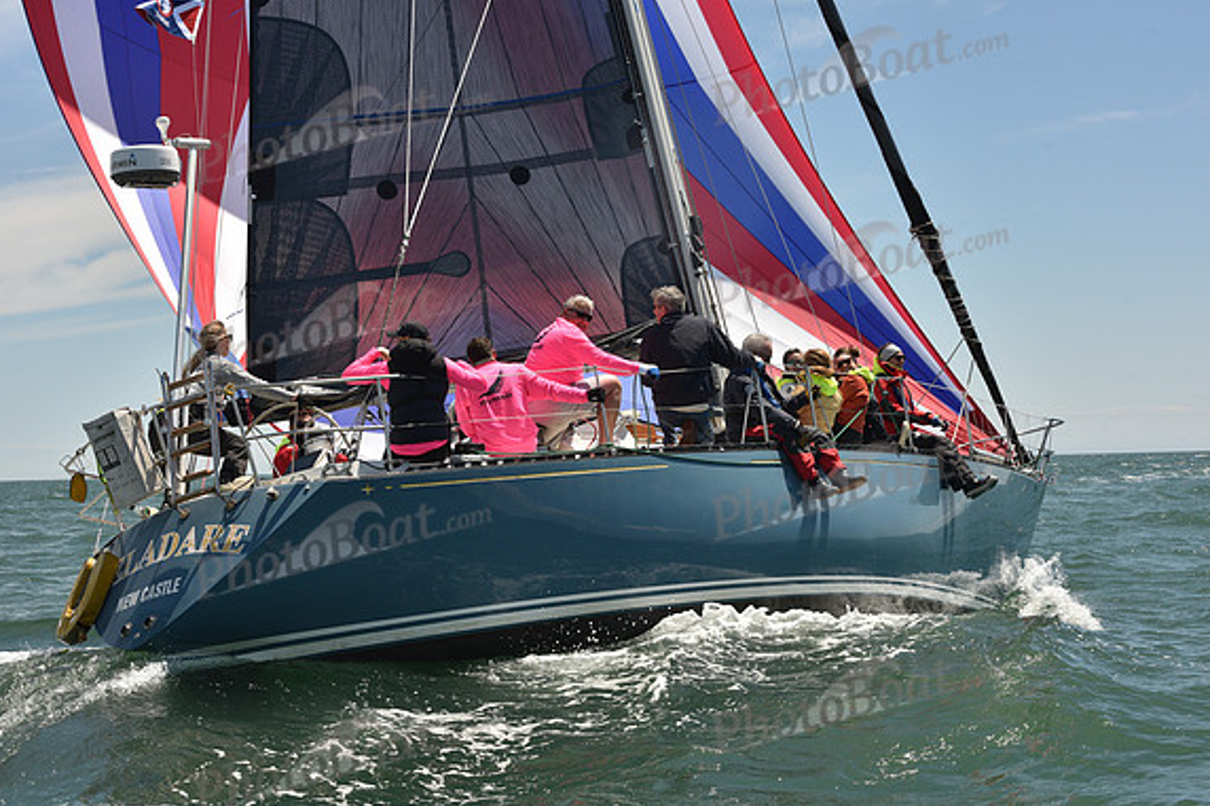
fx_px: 2386
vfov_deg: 19.2
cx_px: 603
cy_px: 405
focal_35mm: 71
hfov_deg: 28.5
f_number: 11
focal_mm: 70
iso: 320
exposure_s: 1/800
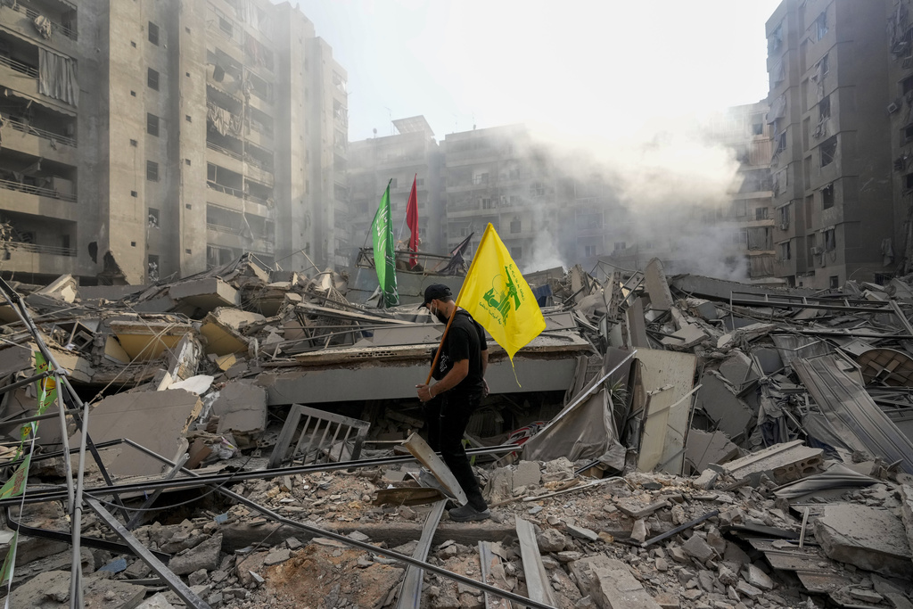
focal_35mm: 16
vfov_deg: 73.8
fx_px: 406
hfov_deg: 96.7
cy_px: 304
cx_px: 456
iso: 1600
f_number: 4.5
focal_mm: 16
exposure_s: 1/4000
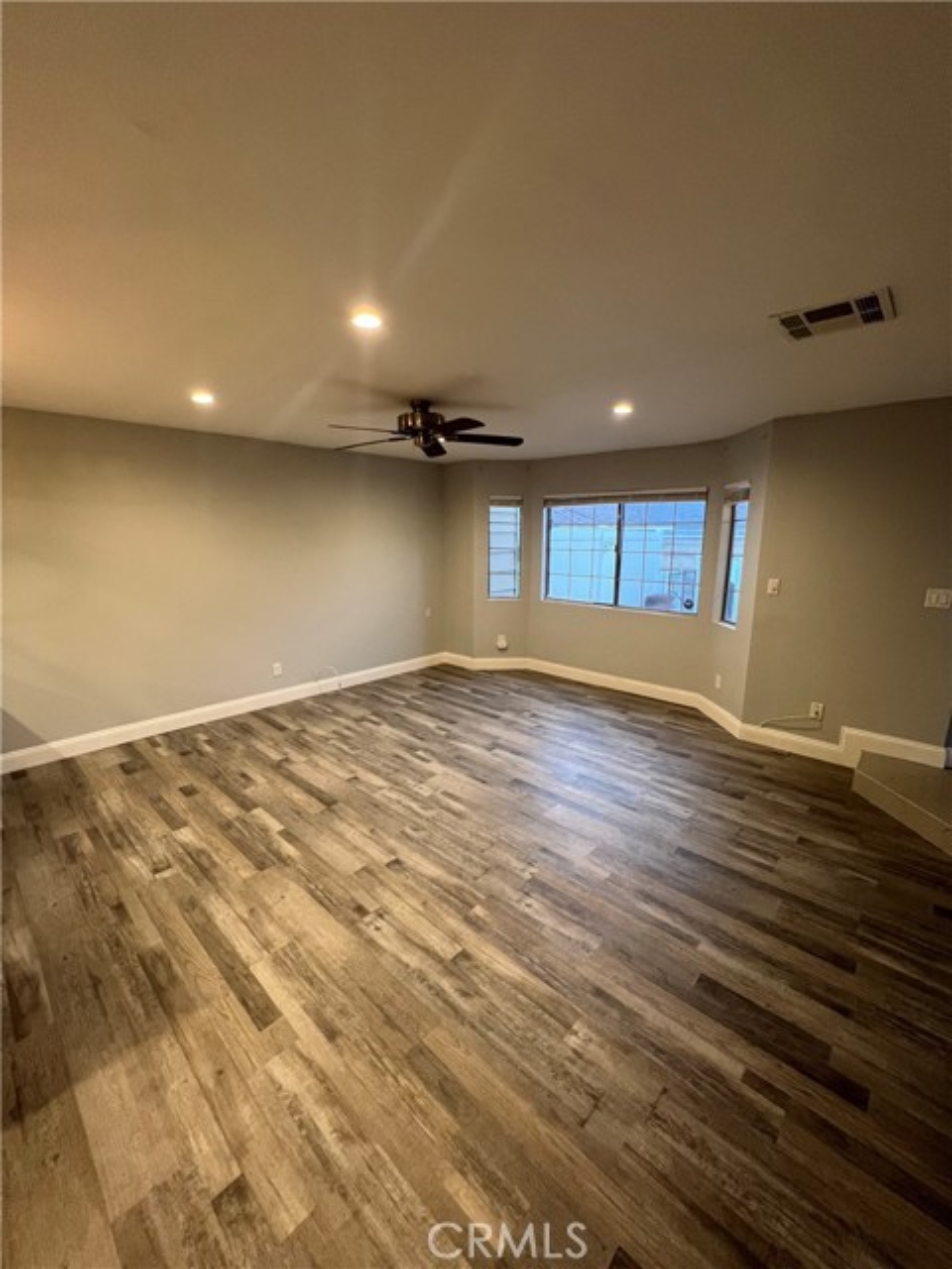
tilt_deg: -12.0
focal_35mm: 13
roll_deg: +0.6
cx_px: 476
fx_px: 477
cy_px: 634
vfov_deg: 106.2
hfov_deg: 89.9
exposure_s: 1/60
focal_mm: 1.57
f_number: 1.8
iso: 250
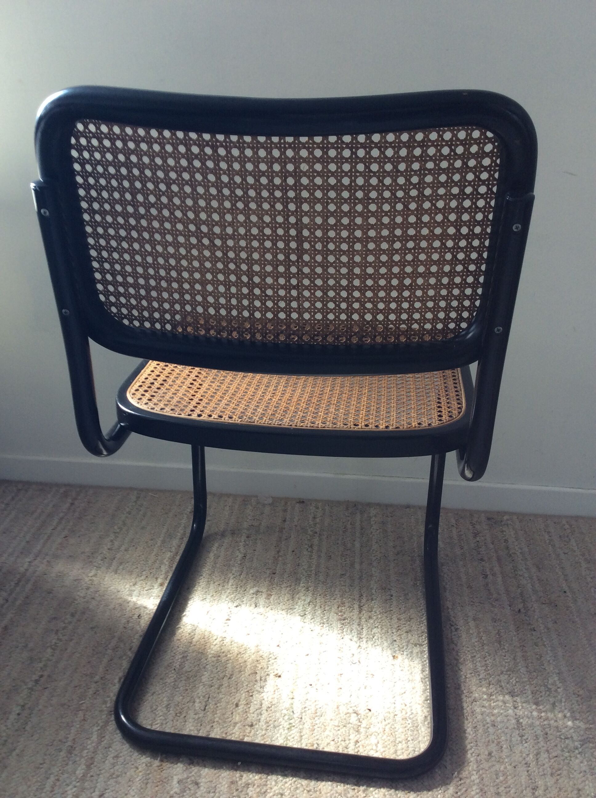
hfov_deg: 44.1
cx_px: 298
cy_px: 399
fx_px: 737
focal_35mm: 32
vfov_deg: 56.9
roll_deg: -1.1
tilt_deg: -24.1
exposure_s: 1/25
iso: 32
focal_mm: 3.3
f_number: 2.4
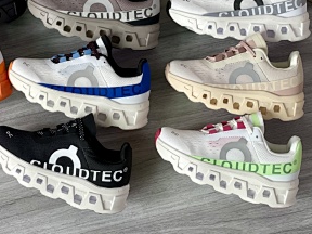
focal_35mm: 111
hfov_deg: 17.7
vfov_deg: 13.3
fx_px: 1000
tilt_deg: -69.4
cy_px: 58
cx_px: 107
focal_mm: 7.5
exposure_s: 1/121
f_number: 2.2
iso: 64
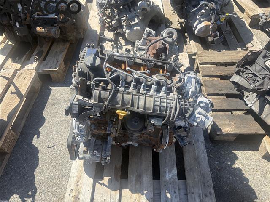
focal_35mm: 26
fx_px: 203
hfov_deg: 67.3
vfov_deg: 53.1
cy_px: 101
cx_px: 135
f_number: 1.6
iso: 64
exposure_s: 1/773
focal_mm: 5.96
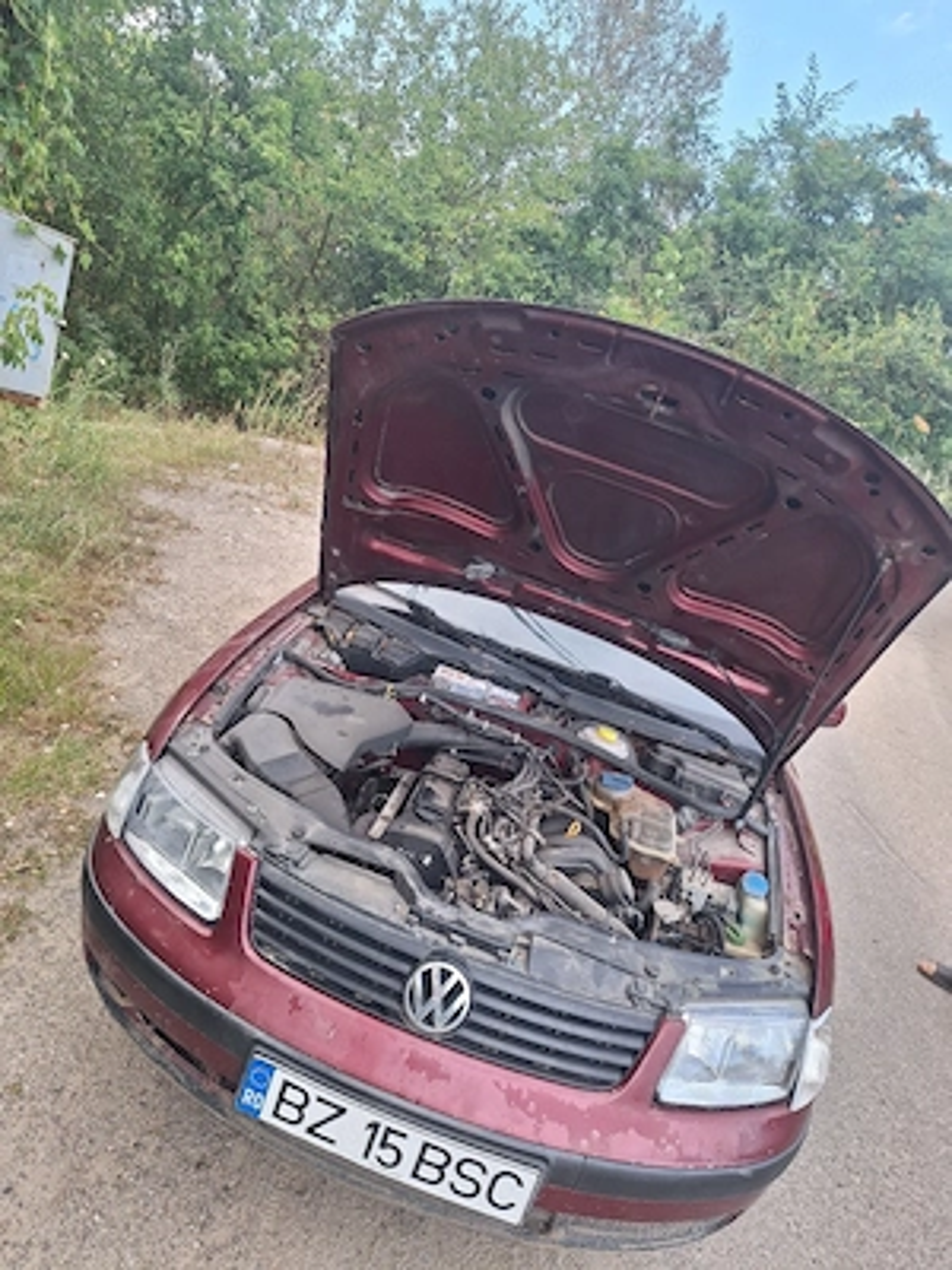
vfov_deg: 73.9
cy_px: 635
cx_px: 476
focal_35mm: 23
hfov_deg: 58.9
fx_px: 843
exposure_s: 1/233
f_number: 1.8
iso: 40
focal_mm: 5.54
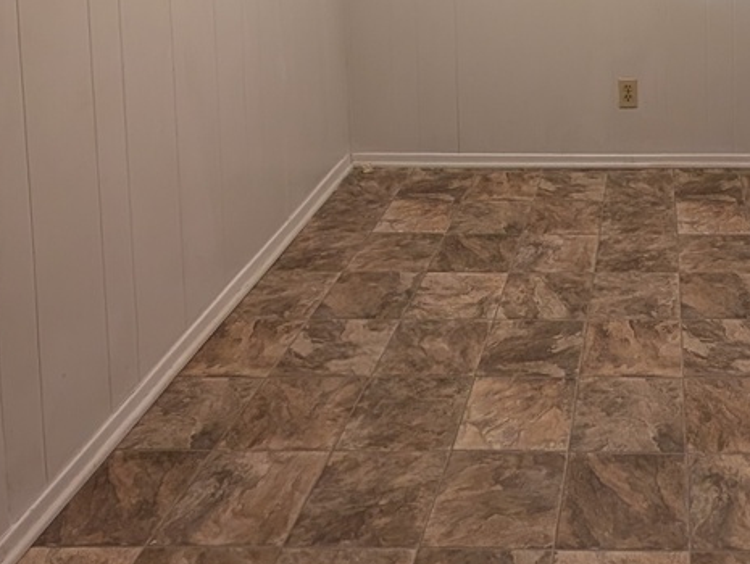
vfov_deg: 32.1
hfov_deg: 46.3
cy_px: -116
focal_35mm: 37
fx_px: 803
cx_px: 642
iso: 100
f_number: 1.7
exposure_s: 1/120
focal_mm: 2.02
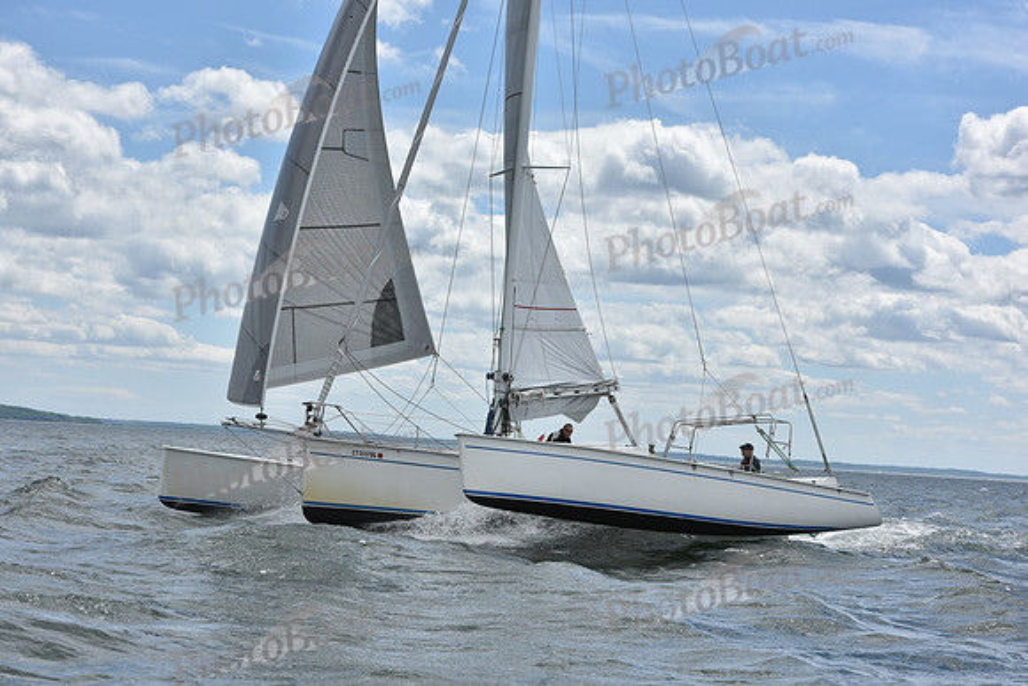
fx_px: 2342
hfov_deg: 24.8
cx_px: 514
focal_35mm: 82
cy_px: 343
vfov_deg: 16.7
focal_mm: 82
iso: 320
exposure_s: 1/1600
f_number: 8
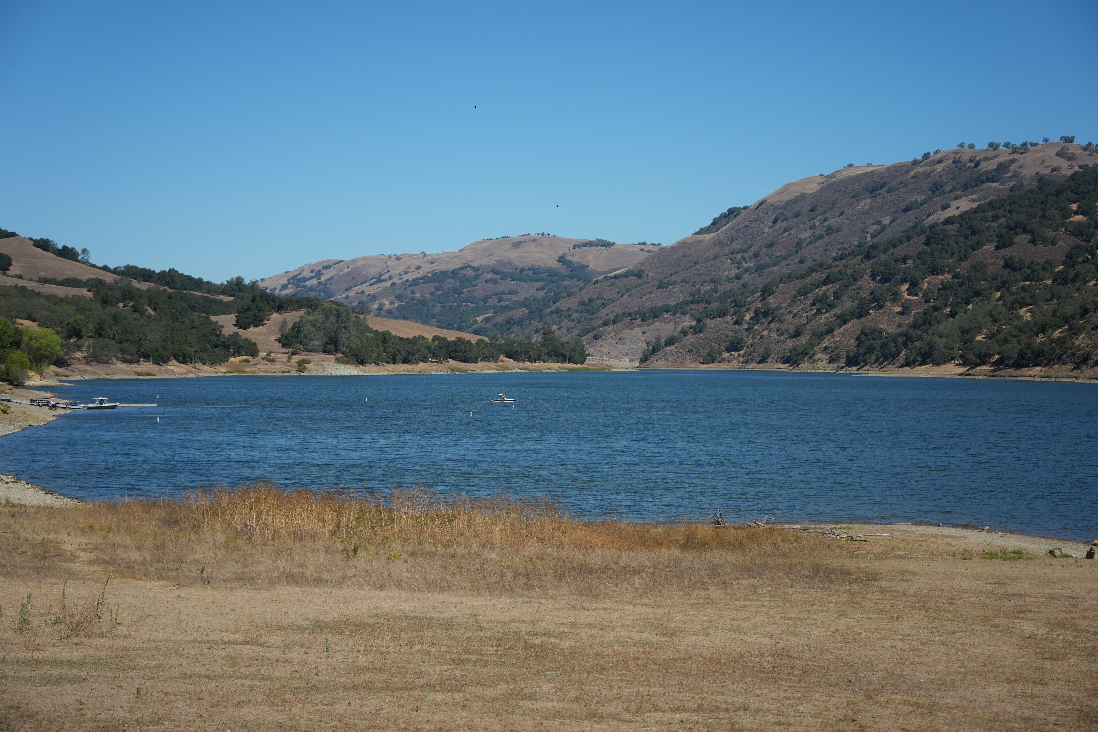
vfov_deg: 19.7
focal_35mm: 69
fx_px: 2104
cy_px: 366
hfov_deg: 29.2
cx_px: 549
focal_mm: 69
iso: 320
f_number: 5
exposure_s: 1/2500
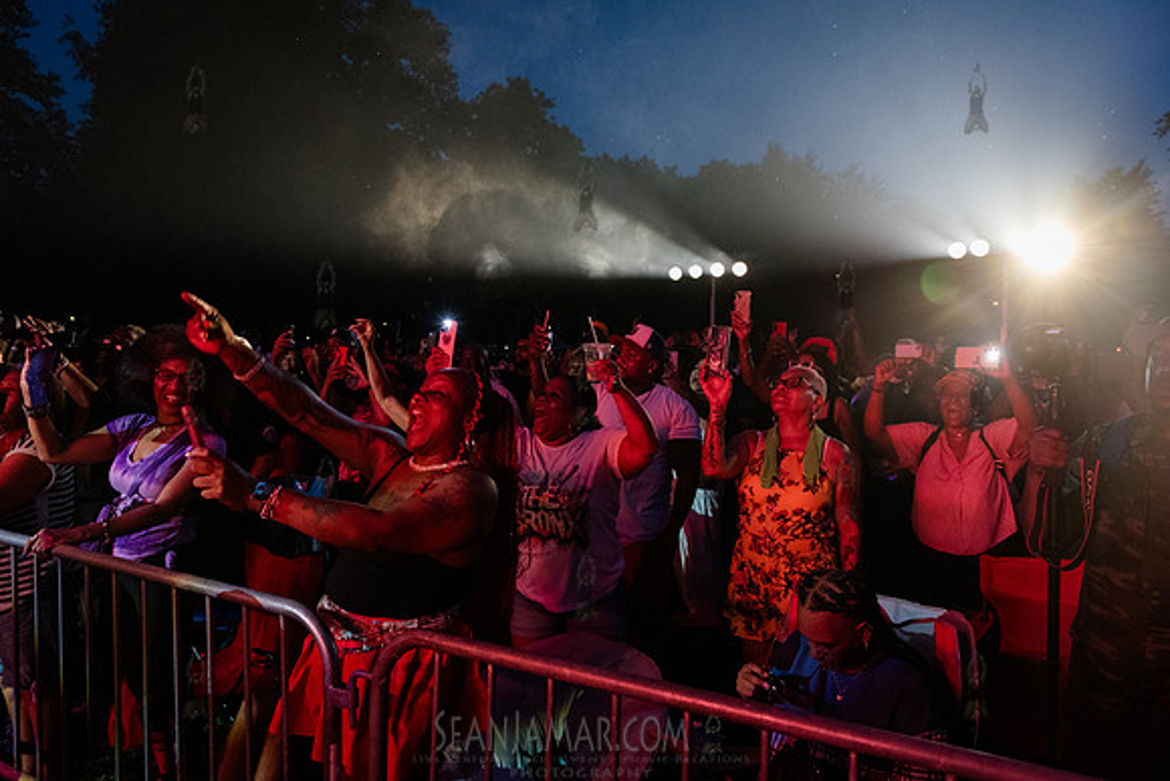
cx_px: 585
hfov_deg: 73.6
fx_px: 783
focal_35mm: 24
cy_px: 390
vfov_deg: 53.0
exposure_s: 1/200
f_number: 3.2
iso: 5000
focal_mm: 24
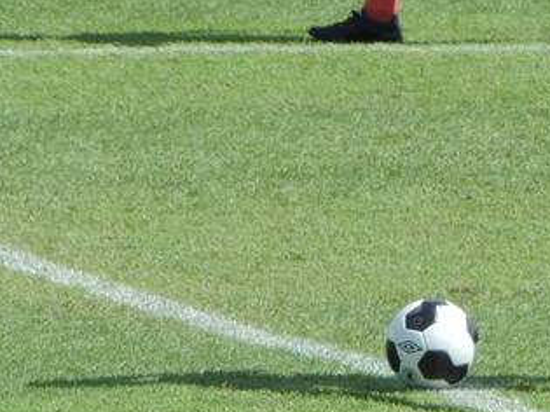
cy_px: 5
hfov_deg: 1.0
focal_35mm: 1905
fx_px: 30256
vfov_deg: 0.8
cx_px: 377
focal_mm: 133.7
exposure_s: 1/400
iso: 80
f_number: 5.1
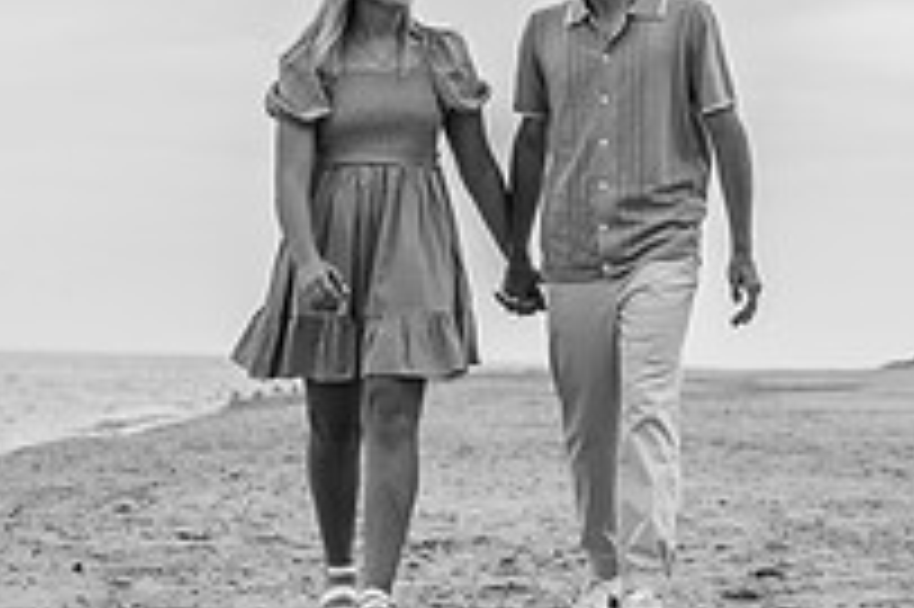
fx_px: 4490
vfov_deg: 7.7
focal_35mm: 177
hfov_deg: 11.6
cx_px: 395
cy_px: 183
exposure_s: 1/1600
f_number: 2.8
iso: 200
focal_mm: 58
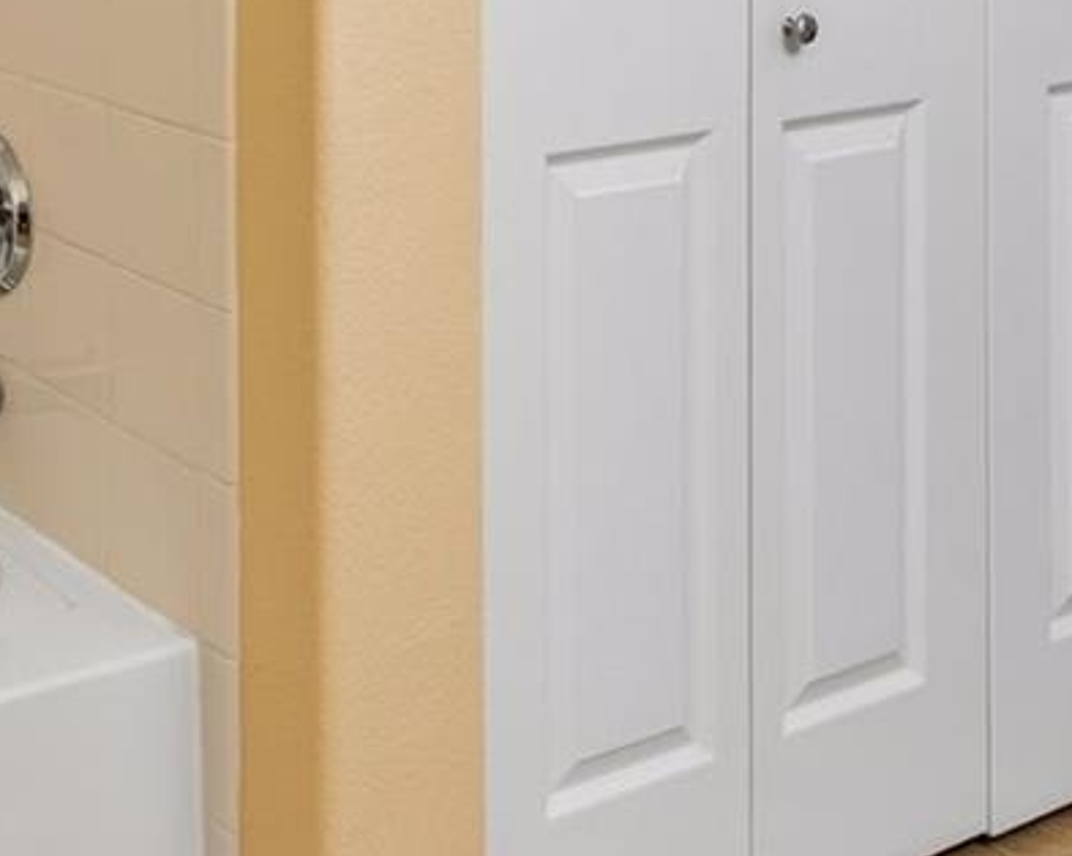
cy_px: -177
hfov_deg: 27.2
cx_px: -52
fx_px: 2061
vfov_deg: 21.7
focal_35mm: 65
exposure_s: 1/25
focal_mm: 17
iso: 400
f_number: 8
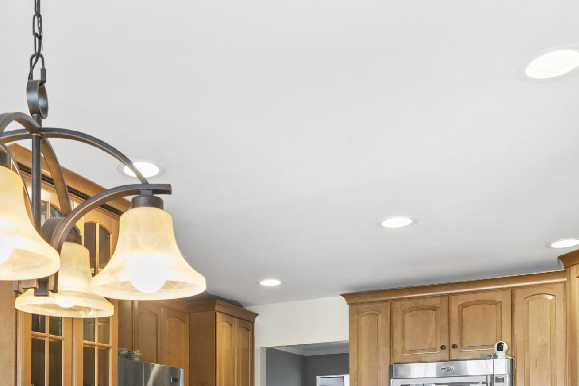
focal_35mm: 39
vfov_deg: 30.7
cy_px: 421
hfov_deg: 48.8
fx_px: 627
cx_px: 201
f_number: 8
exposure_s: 1/2
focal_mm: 17
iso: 400
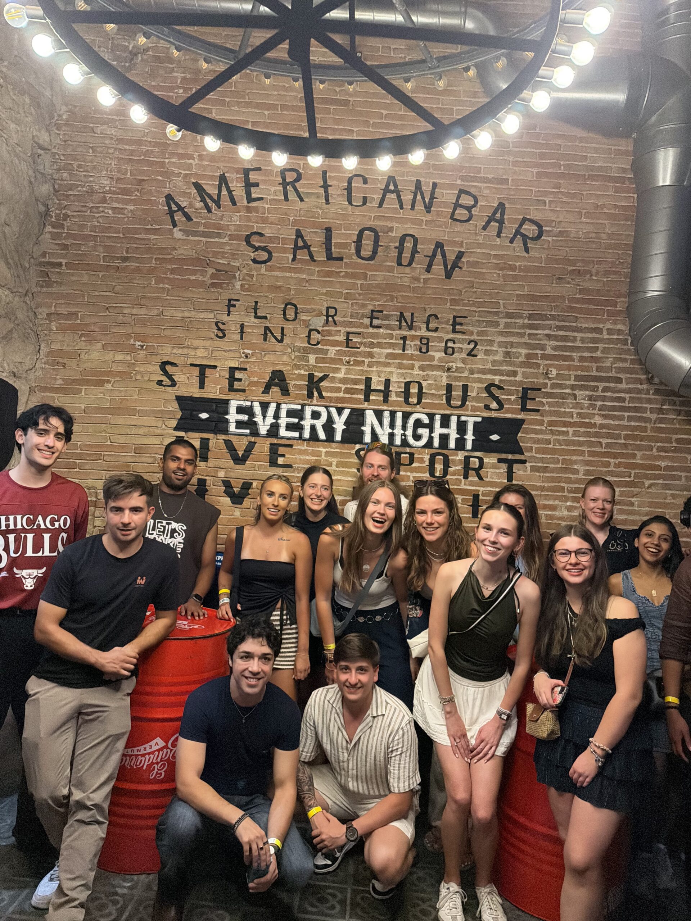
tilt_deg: -0.7
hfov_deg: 56.8
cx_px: 346
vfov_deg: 71.6
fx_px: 639
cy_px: 460
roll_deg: -3.7
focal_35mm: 24
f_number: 1.78
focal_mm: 6.76
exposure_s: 1/244
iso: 1600
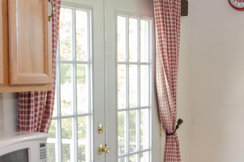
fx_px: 649
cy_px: 172
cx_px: 91
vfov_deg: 13.9
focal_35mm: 96
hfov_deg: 21.2
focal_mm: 16
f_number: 4
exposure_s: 1/60
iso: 500
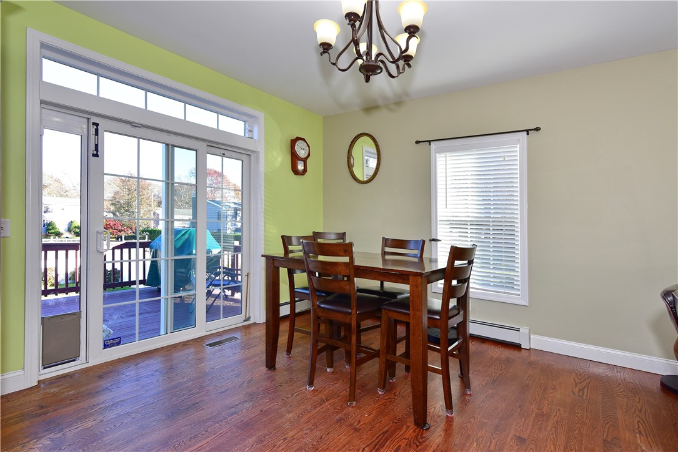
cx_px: 339
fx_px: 339
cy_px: 226
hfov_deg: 90.0
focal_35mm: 18
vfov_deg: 67.4
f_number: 8
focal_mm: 18
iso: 400
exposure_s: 1/100
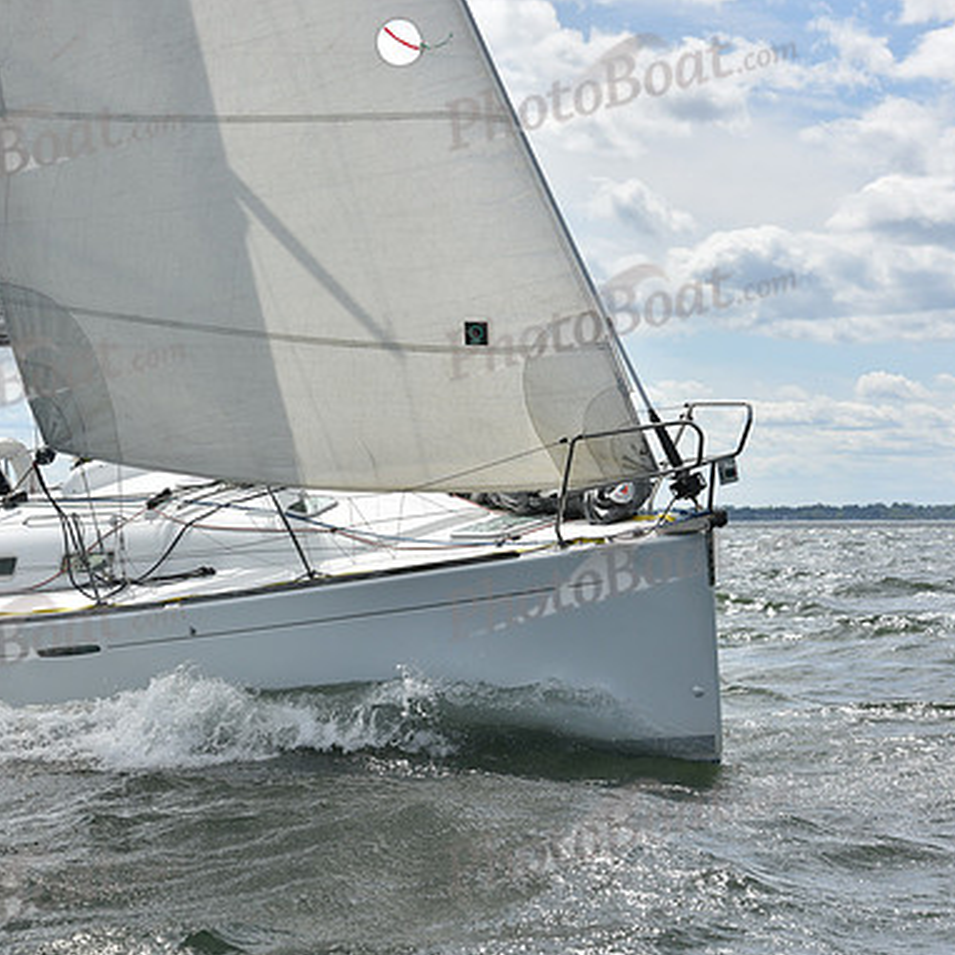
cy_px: 481
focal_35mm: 111
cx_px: 318
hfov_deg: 15.7
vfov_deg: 15.7
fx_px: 3465
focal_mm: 86
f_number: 10
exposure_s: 1/1000
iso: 320
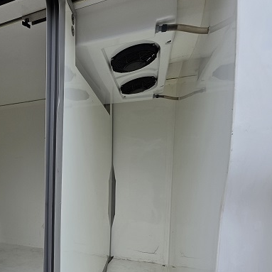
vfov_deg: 62.0
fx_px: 213
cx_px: 58
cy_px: 197
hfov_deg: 60.2
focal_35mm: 24
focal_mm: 2.2
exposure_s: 1/2000
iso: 50
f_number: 1.9
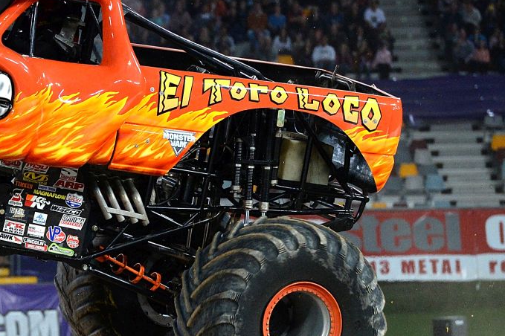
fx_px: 6197
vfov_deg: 3.1
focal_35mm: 442
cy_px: 257
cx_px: 75
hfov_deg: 4.7
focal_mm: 200
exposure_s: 1/1000
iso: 3200
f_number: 4
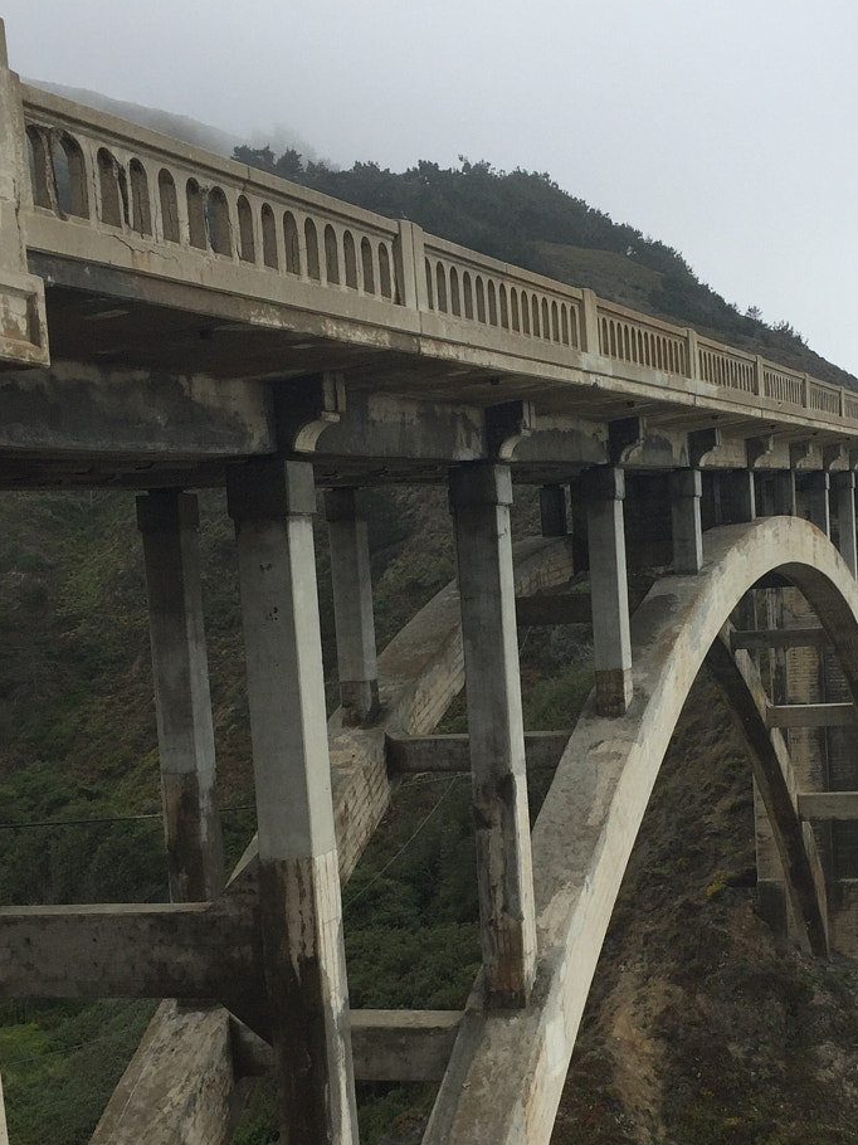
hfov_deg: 28.4
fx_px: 1686
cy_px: 734
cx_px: 562
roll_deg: +3.3
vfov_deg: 37.2
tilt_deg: -6.2
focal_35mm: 51
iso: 32
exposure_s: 1/2825
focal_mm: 4.15
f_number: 2.2
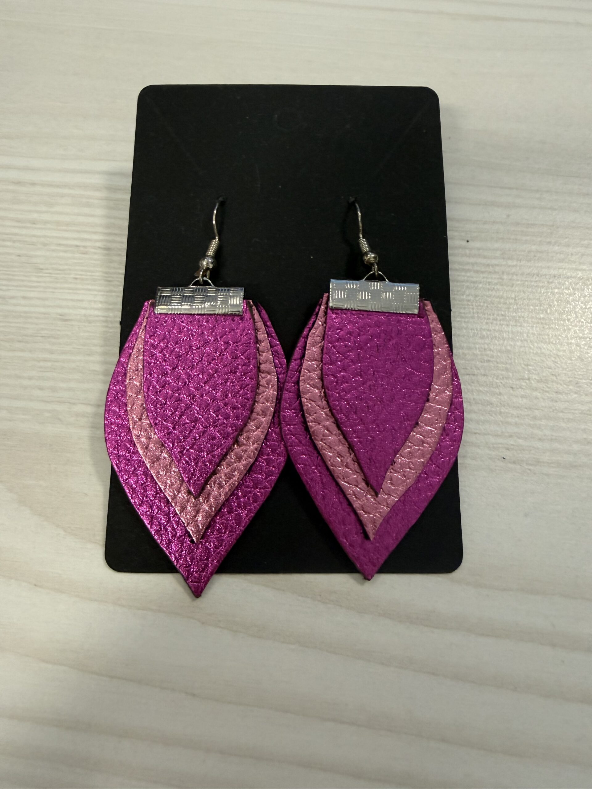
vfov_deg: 69.4
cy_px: 394
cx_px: 296
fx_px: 570
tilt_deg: -66.3
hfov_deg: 54.9
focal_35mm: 25
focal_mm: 2.22
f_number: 2.2
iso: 320
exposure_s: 1/71
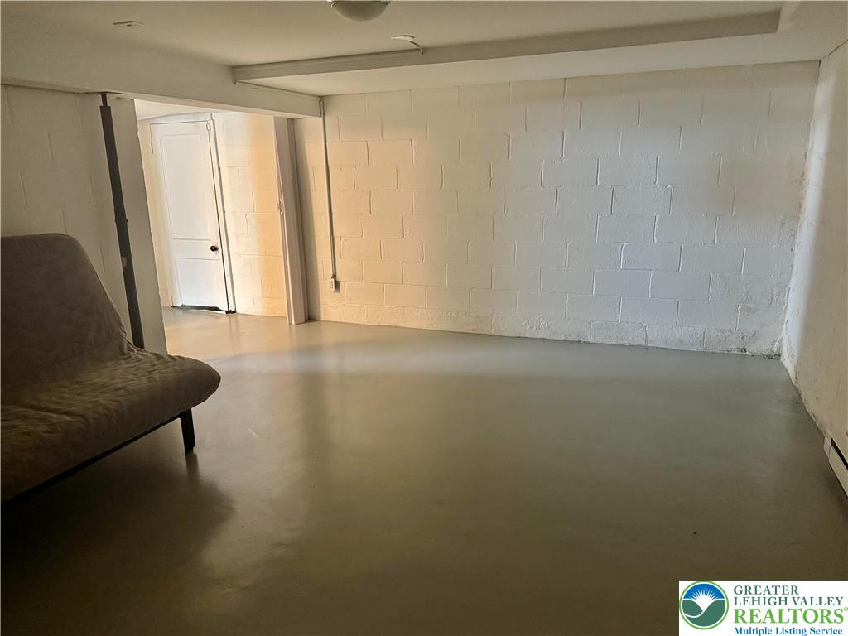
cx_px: 424
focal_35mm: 24
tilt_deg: -14.3
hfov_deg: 71.6
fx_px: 588
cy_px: 318
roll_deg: +0.5
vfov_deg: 56.8
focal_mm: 6.76
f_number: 1.78
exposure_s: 1/40
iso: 800
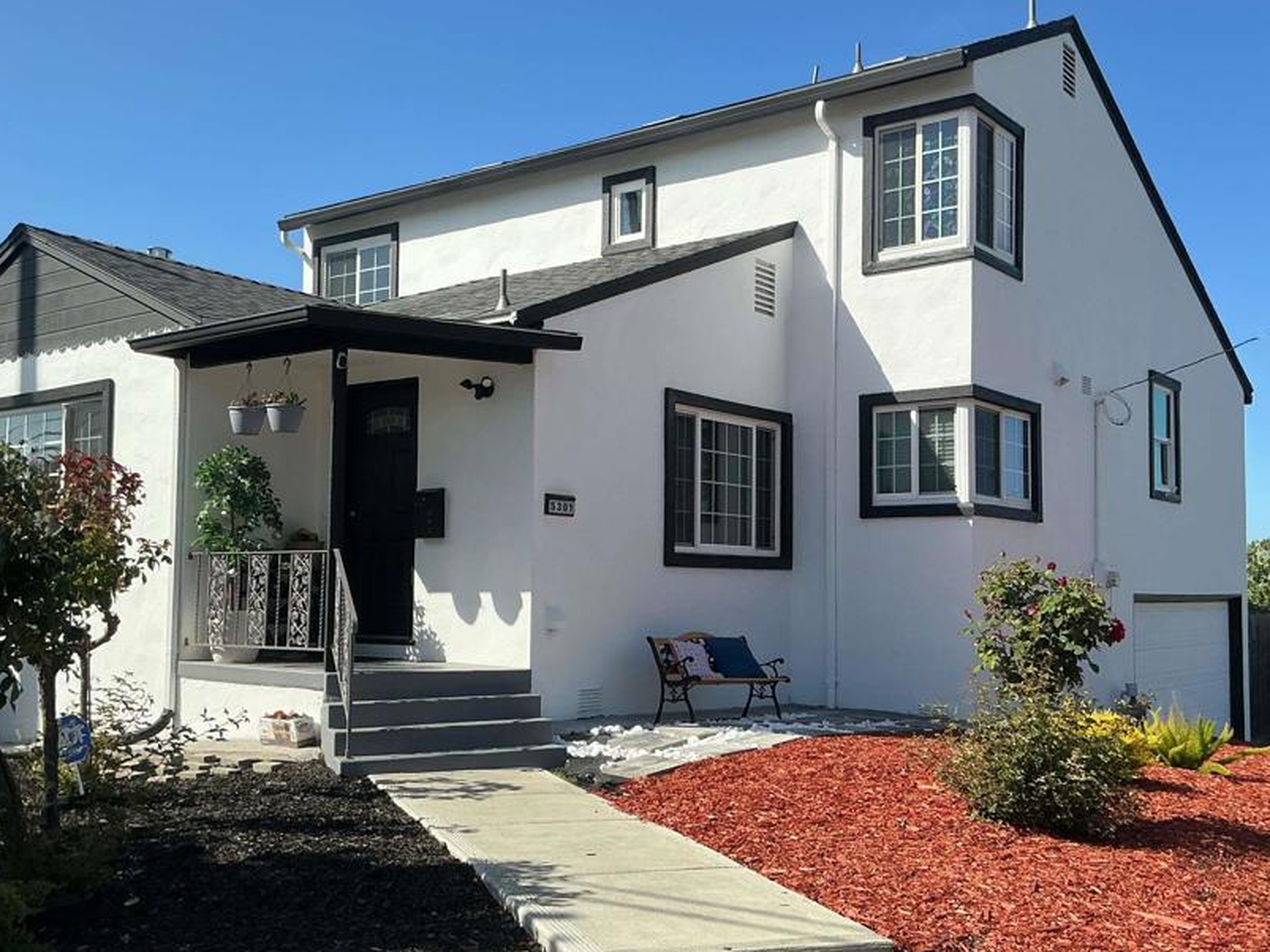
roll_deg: -0.2
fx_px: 1357
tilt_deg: +6.9
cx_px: 691
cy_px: 514
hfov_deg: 50.1
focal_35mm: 37
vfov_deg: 38.6
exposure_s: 1/1848
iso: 25
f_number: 1.8
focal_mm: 3
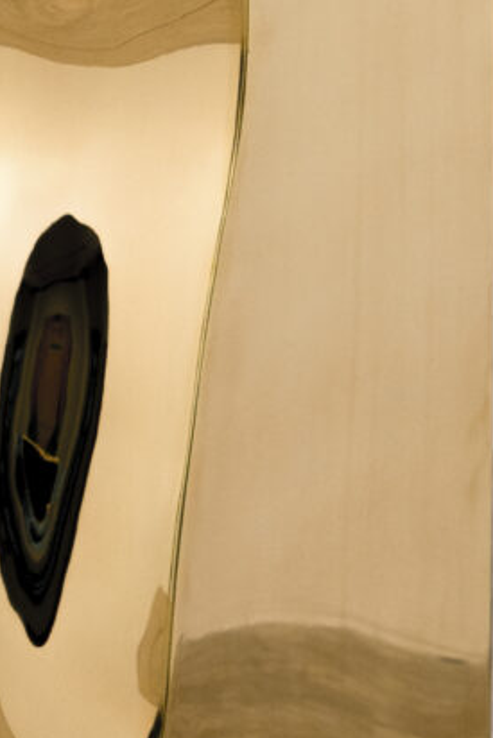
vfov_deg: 4.7
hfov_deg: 3.2
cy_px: -244
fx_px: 8927
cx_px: 151
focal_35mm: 435
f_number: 4.5
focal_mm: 70
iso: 200
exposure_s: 1/80
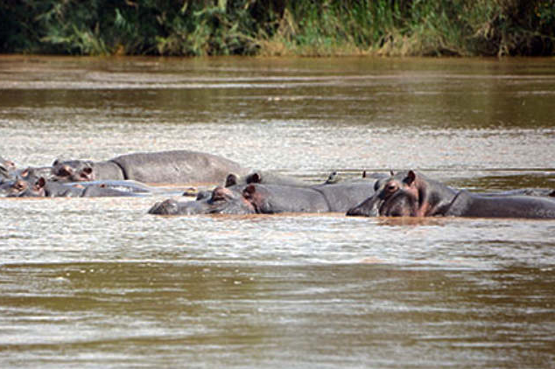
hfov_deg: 4.4
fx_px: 7288
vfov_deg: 2.9
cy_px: 207
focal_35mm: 473
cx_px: 173
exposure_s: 1/1000
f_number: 6.3
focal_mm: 300
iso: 320
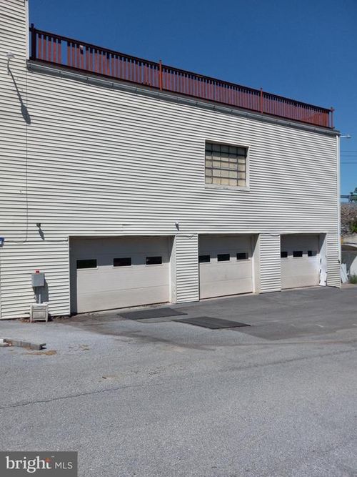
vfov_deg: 65.3
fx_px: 371
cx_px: 178
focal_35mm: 27
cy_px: 238
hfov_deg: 51.3
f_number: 1.8
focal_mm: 3.94
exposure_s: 1/3012
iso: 40
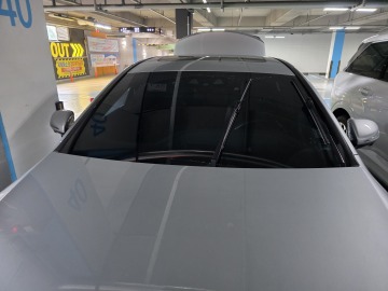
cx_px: 194
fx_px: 258
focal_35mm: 23
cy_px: 146
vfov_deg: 58.9
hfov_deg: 73.9
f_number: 1.7
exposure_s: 1/40
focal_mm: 6.3
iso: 1600
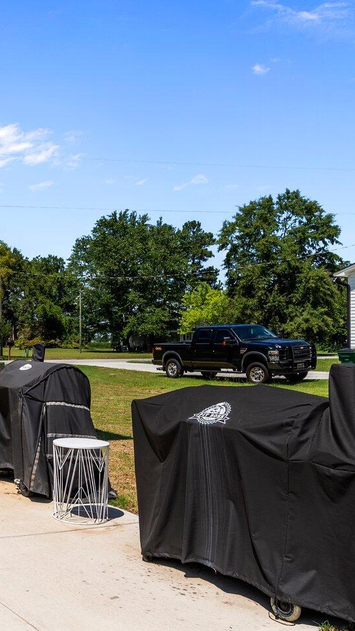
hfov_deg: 25.5
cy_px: 399
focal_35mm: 40
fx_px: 670
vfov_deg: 49.9
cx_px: -107
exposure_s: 1/640
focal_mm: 18
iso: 100
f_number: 8
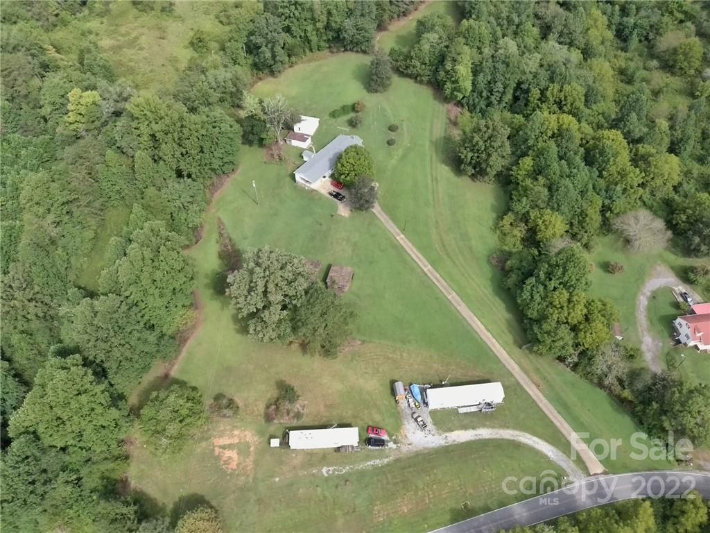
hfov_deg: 67.3
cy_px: 266
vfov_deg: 53.1
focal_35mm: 26
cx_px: 355
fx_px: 533
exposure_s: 1/8000
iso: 3200
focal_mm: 4.74
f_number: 1.8
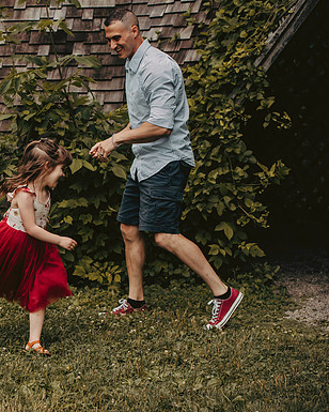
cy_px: 206
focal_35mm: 99
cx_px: 28
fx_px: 1205
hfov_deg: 15.4
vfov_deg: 19.4
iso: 640
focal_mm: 70
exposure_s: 1/2500
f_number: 2.8
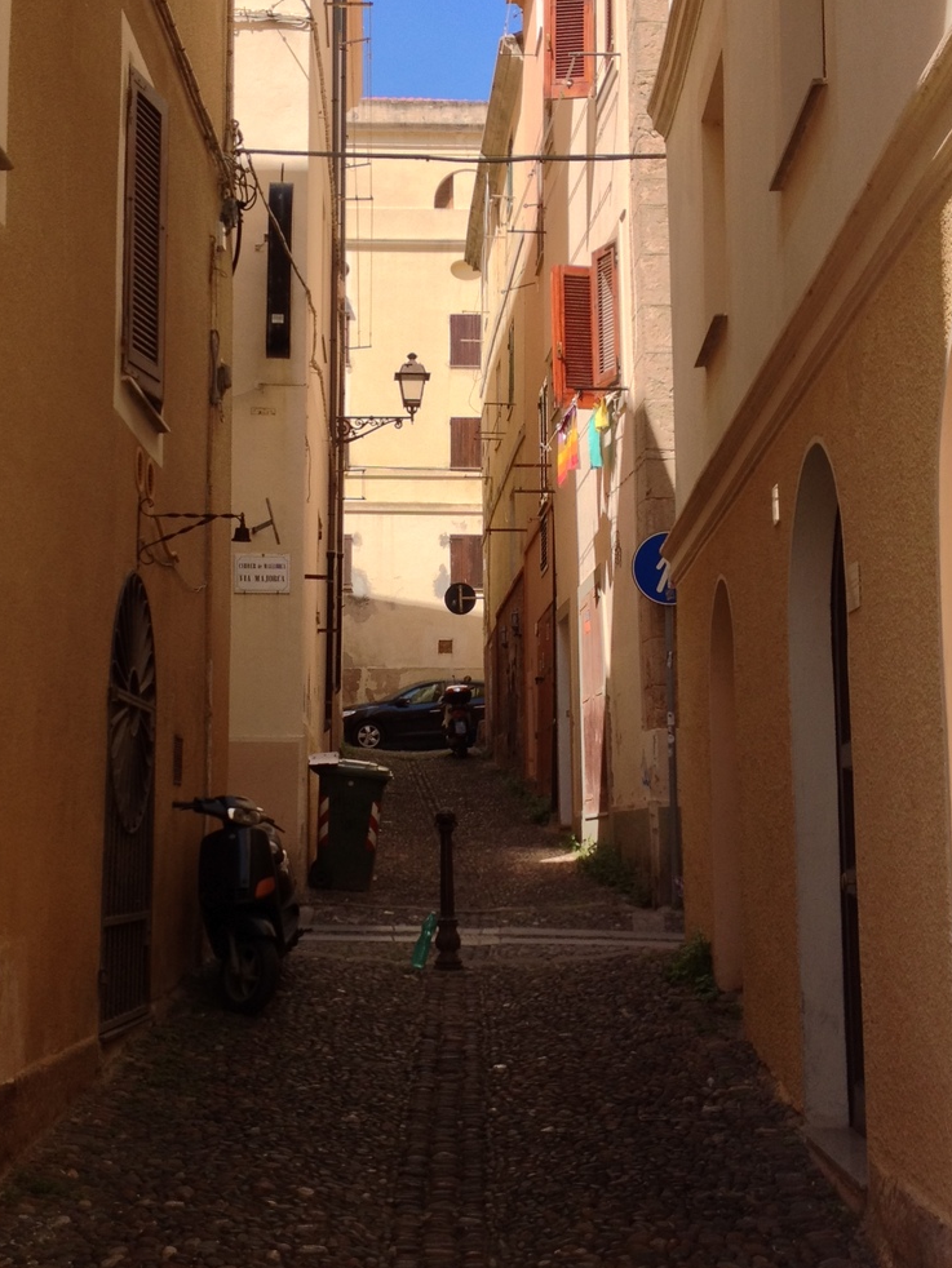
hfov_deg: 25.6
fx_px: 2089
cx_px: 389
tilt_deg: +5.4
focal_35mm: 57
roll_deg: +1.7
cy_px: 604
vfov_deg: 33.8
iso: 50
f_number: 2.4
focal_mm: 4.28
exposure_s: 1/717
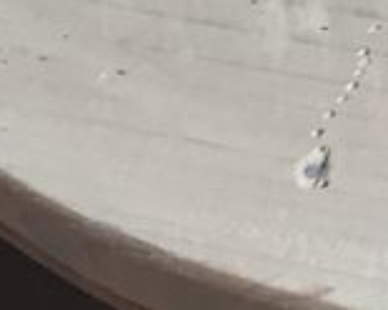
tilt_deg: -37.4
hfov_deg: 8.9
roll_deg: +3.0
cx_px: 1099
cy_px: -485
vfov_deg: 7.7
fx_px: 2101
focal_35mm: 183
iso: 80
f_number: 2.2
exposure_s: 1/33
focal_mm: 4.15
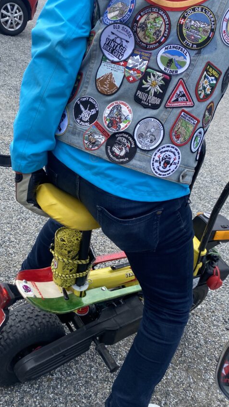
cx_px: 81
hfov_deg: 34.4
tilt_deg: -34.7
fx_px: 367
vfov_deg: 57.9
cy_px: 226
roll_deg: -15.2
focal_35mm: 34
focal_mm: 4.25
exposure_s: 1/1072
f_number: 1.8
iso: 32
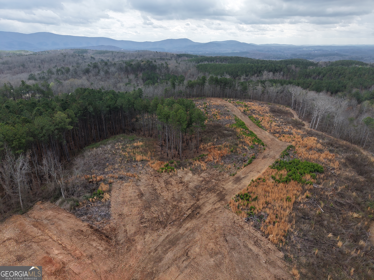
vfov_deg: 56.8
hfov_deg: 71.6
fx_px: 259
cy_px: 140
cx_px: 187
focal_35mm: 24
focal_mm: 8.67
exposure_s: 1/800
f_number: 1.8
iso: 100
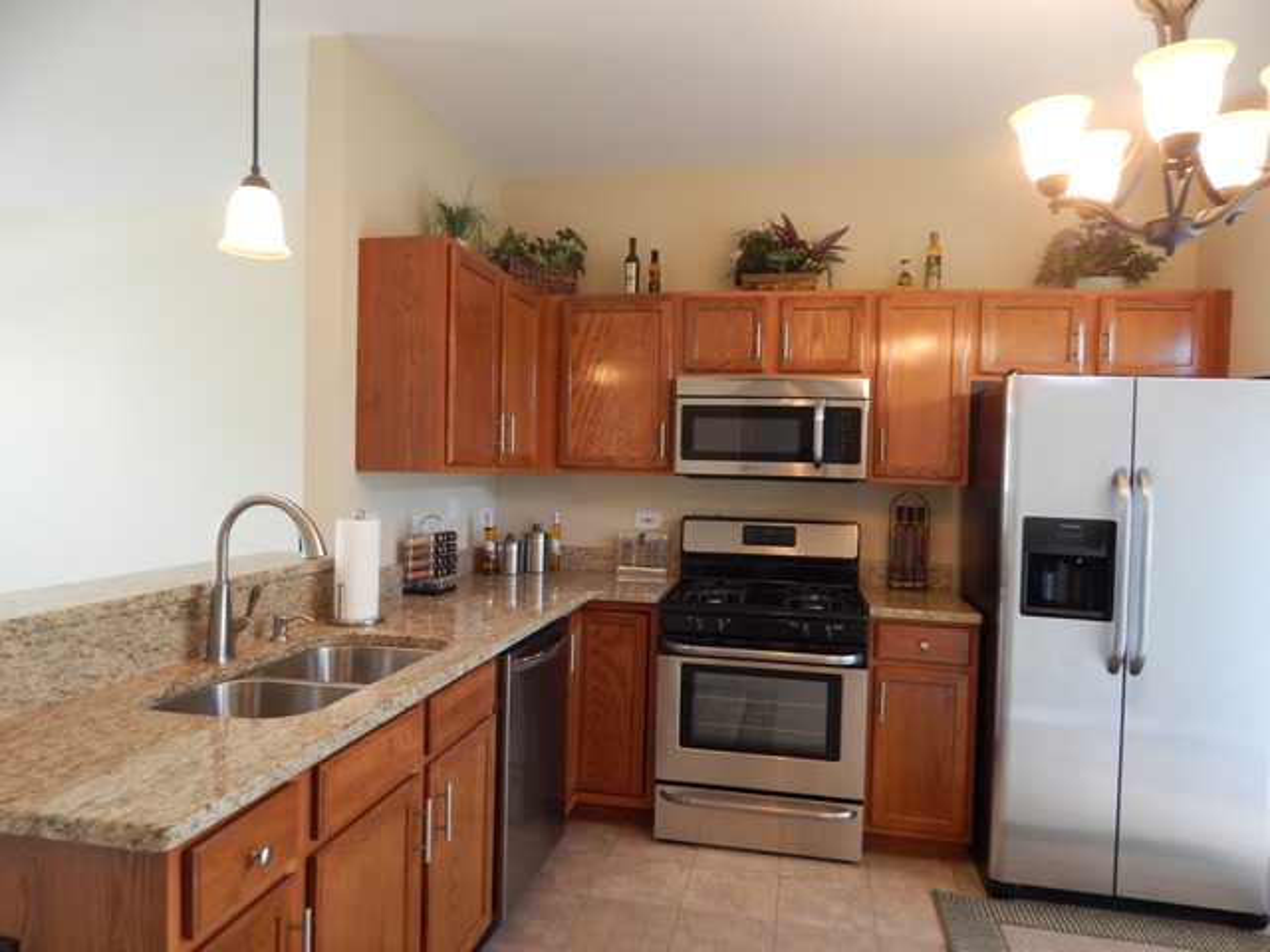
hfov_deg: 76.4
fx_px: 807
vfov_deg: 61.1
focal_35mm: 22
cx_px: 635
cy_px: 476
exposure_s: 1/30
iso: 180
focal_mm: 4
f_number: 3
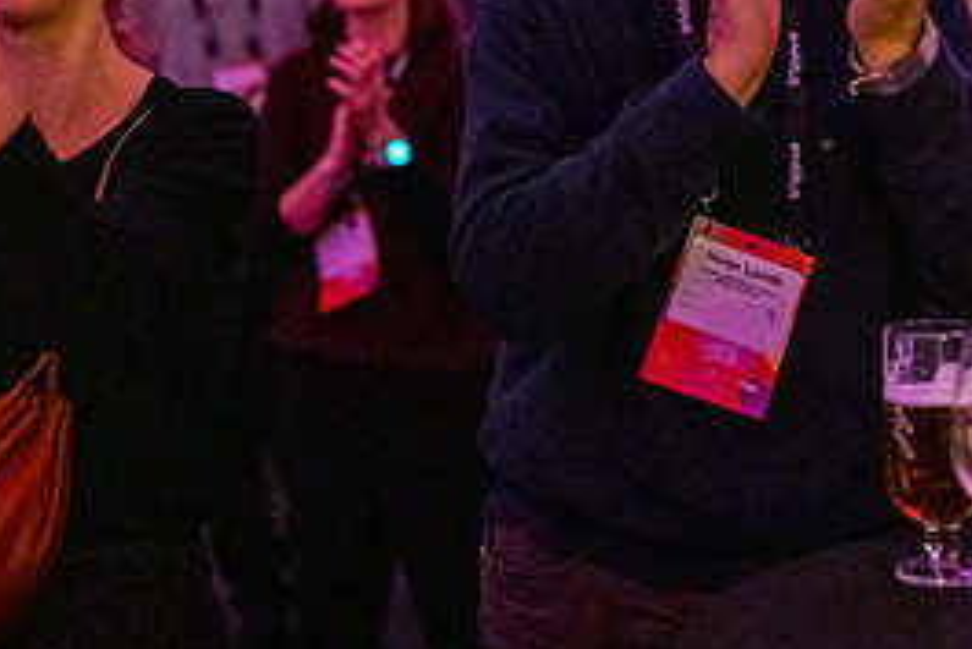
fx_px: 2566
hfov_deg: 21.4
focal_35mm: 95
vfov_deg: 14.2
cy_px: 18
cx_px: 493
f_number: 1.4
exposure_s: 1/200
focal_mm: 35
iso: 6400
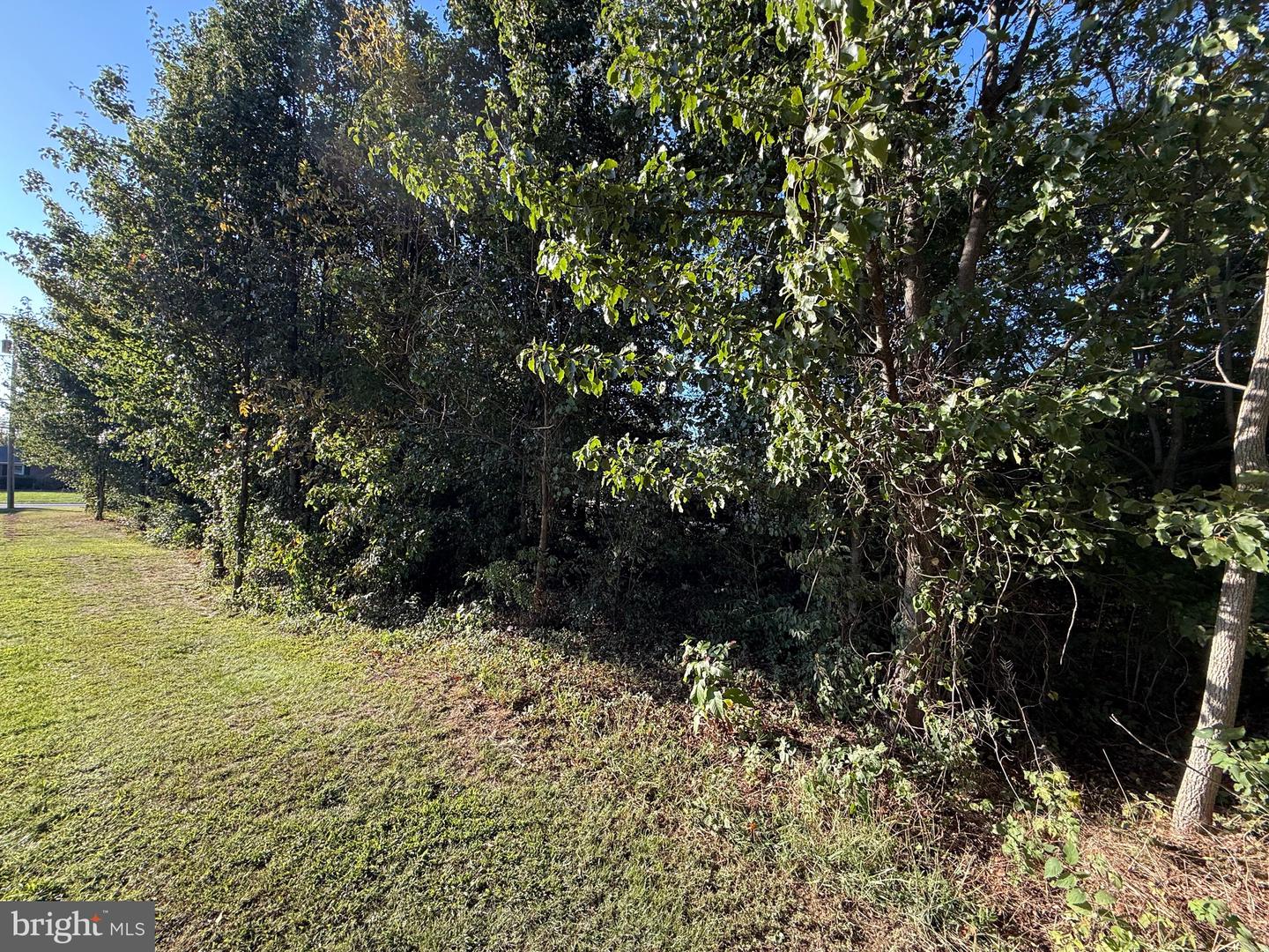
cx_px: 634
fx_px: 513
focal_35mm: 14
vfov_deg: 85.7
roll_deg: -2.4
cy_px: 476
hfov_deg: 102.1
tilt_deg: +1.9
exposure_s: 1/168
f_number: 2.2
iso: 50
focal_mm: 2.22
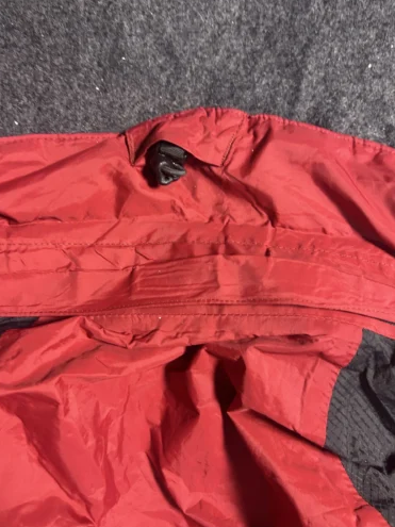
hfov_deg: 49.7
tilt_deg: -62.0
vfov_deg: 63.4
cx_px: 187
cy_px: 252
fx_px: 426
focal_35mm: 28
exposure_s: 1/50
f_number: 1.5
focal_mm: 5.7
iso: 320
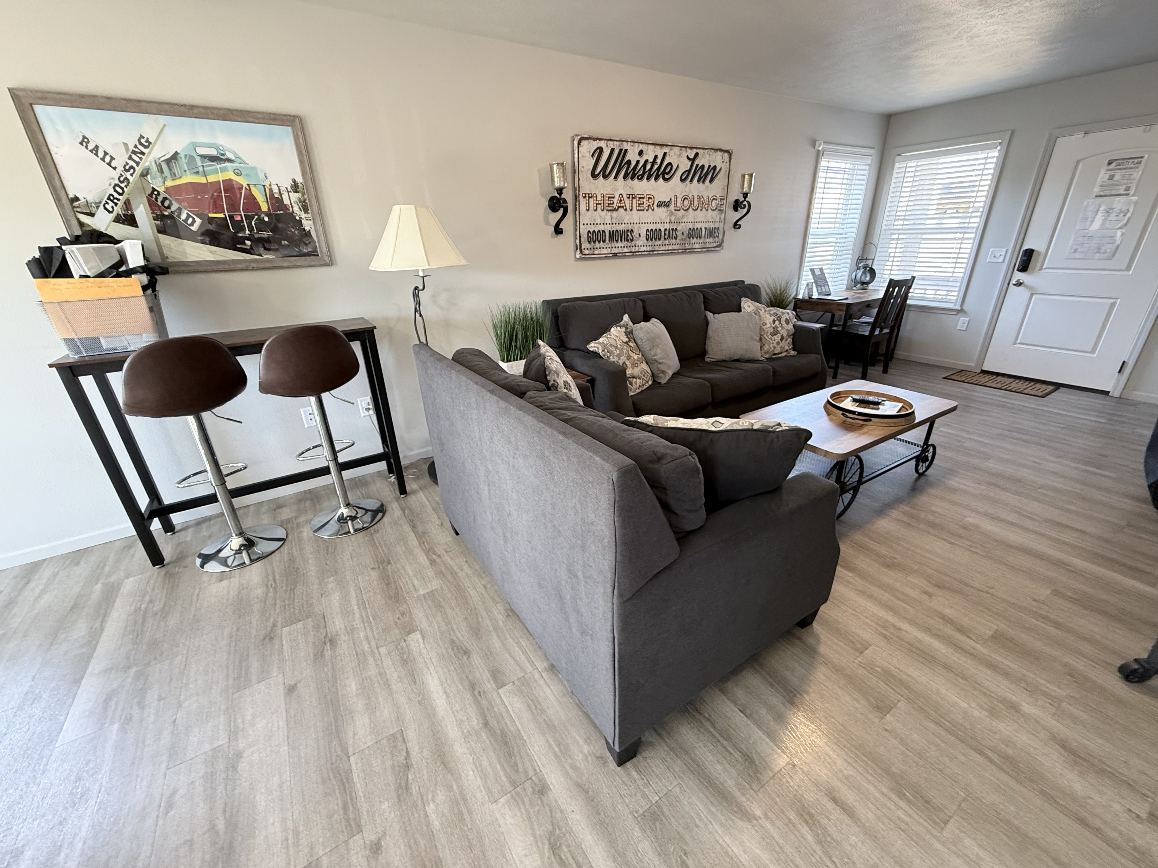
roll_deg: +2.3
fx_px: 468
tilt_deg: -22.3
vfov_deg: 85.7
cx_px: 579
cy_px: 434
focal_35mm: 14
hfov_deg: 102.1
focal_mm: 2.22
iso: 320
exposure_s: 1/60
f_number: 2.2
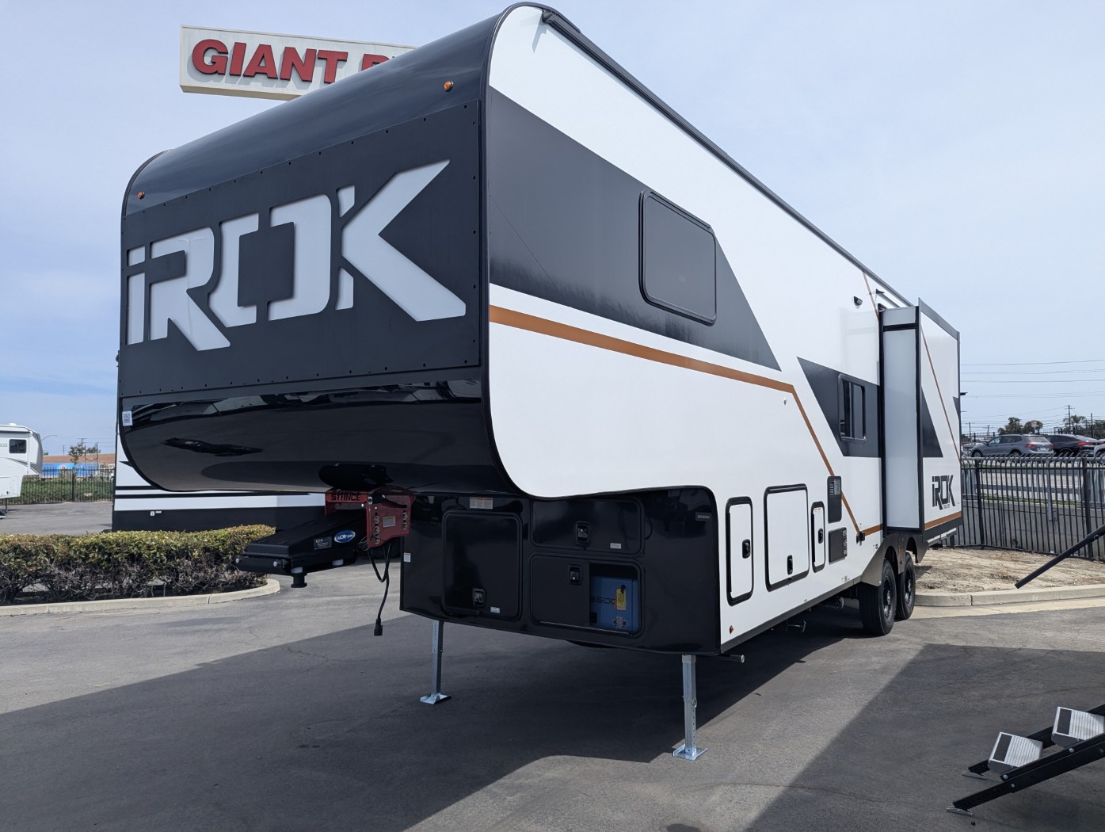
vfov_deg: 56.9
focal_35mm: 24
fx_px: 767
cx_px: 552
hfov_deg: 71.5
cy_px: 416
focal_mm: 6.81
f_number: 1.85
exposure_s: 1/2179
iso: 47
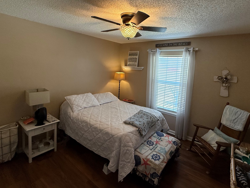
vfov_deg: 71.0
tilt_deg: -4.5
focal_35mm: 18
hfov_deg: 87.6
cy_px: 77
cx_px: 135
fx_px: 130
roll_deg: -2.8
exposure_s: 1/120
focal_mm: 2.22
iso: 250
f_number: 2.2
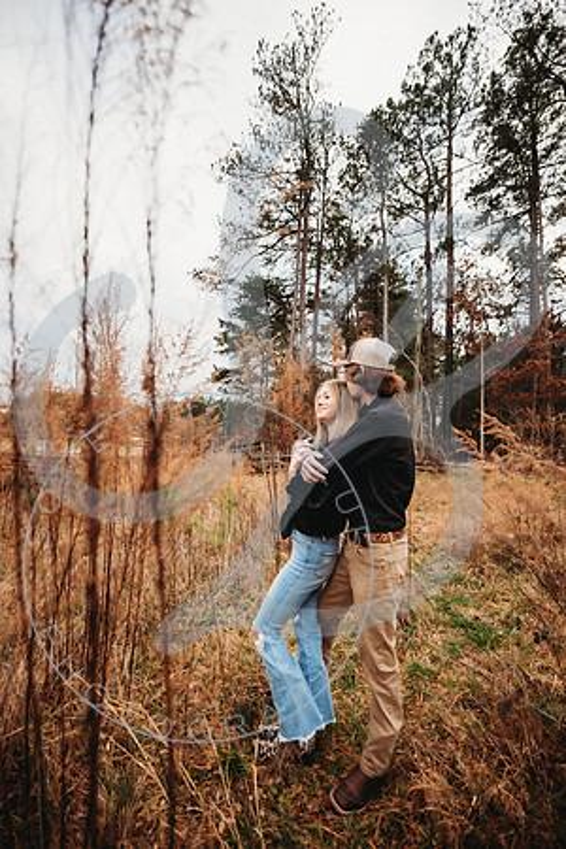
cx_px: 283
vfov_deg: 104.3
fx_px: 330
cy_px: 424
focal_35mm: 14
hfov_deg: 81.2
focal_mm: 14
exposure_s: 1/250
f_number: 2.8
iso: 250
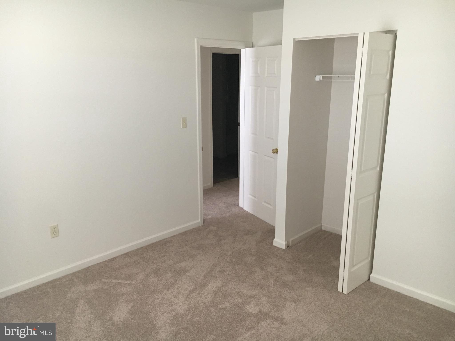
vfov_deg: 48.2
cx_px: 228
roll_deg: +0.8
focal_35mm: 29
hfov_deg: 61.7
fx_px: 381
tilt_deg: -13.7
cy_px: 170
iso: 125
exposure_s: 1/30
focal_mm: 4.15
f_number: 2.2
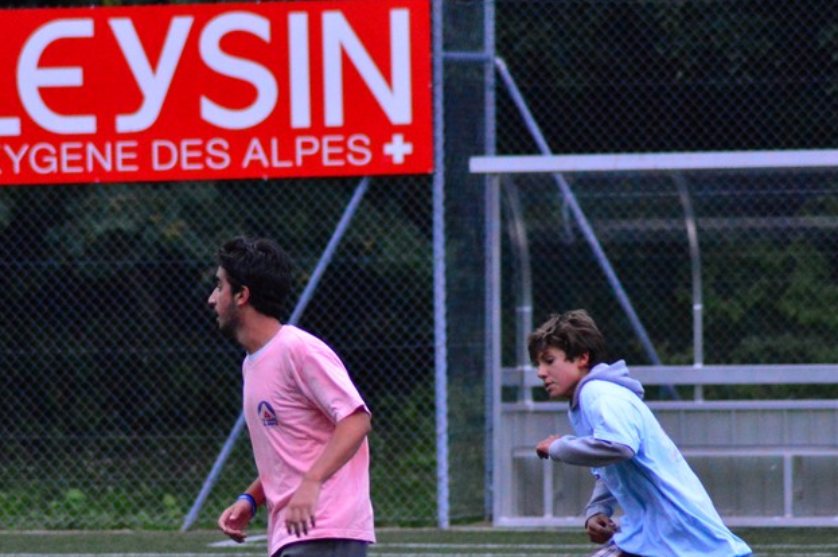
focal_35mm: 407
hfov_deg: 5.1
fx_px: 9460
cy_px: 433
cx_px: 285
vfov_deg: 3.4
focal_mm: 165
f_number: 4.5
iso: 3200
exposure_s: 1/320
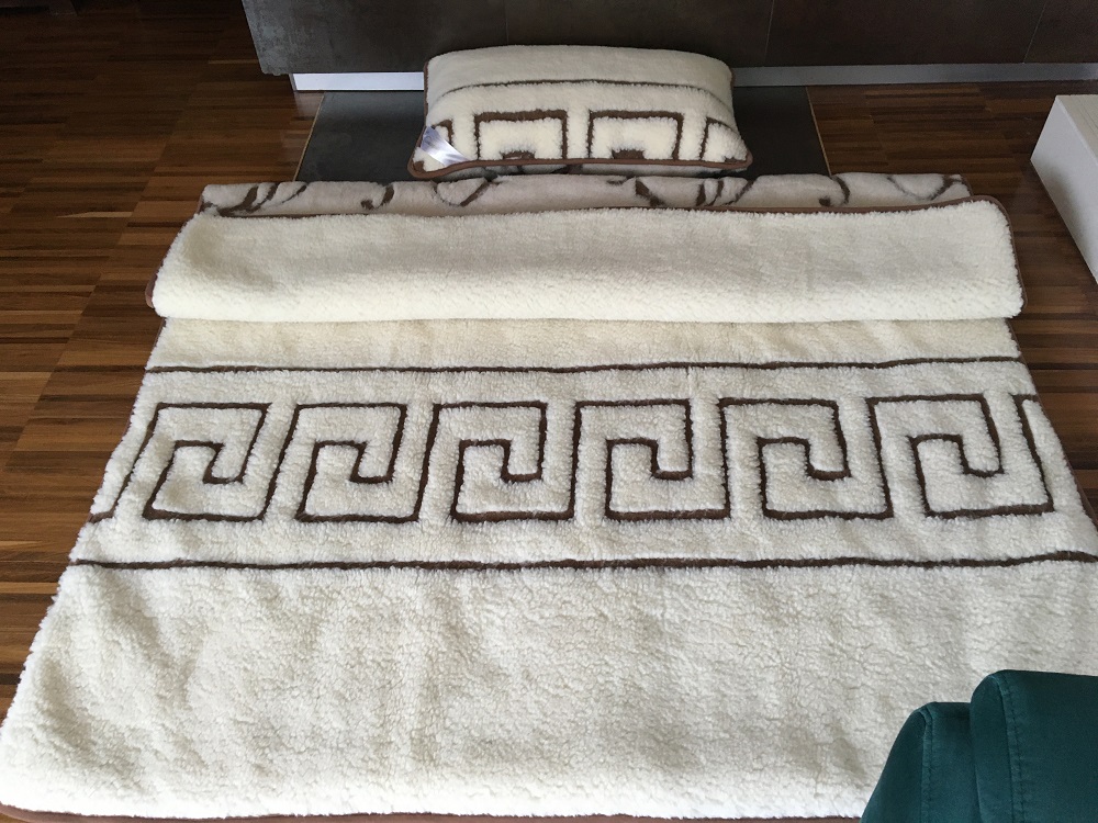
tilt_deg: -49.0
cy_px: 412
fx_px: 920
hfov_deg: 61.7
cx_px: 549
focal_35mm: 29
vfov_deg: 48.2
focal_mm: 4.15
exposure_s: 1/33
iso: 125
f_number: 2.2
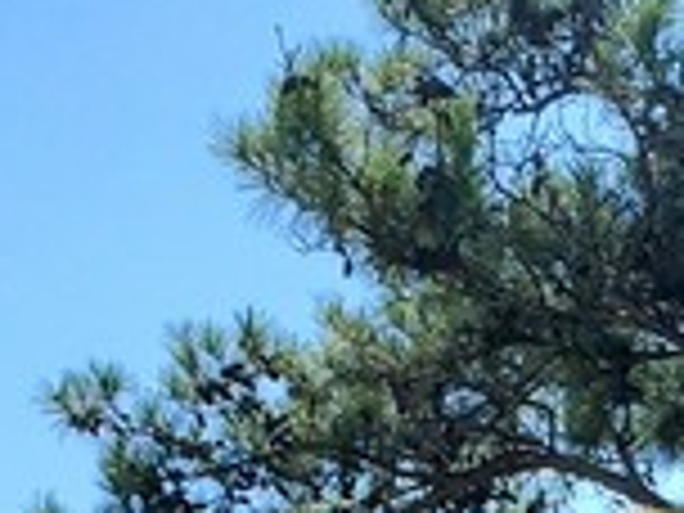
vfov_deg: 7.3
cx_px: 1530
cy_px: 1660
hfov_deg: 10.1
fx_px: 3458
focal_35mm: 175
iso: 50
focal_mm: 4.3
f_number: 2.4
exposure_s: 1/1135
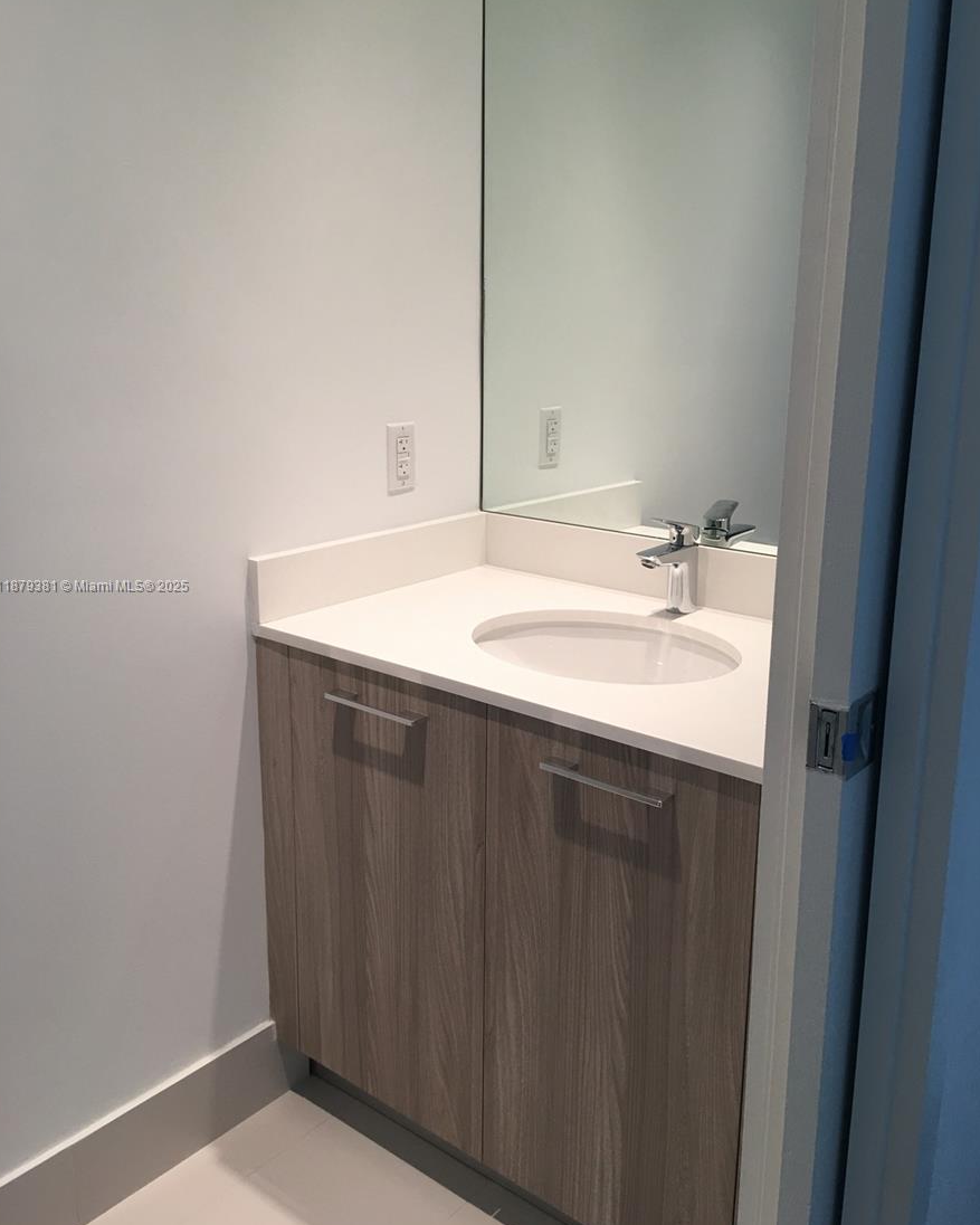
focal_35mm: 31
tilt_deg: -13.2
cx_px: 486
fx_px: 1124
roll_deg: -0.8
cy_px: 587
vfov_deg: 57.2
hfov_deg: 47.1
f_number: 2.2
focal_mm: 4.15
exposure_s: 1/15
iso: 25
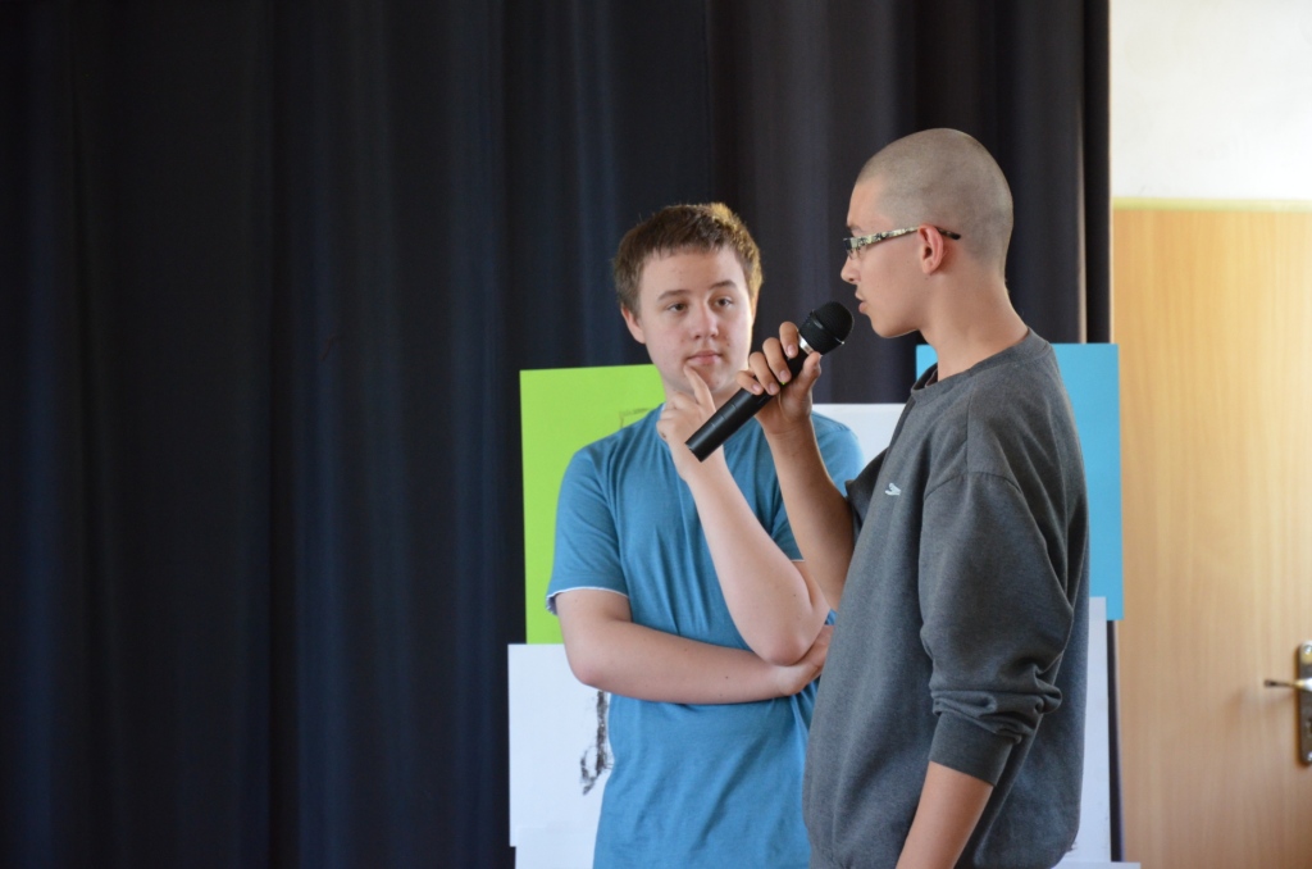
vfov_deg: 8.7
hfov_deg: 13.1
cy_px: 434
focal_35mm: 158
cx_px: 656
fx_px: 5728
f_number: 5.6
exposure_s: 1/30
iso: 1800
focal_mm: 105
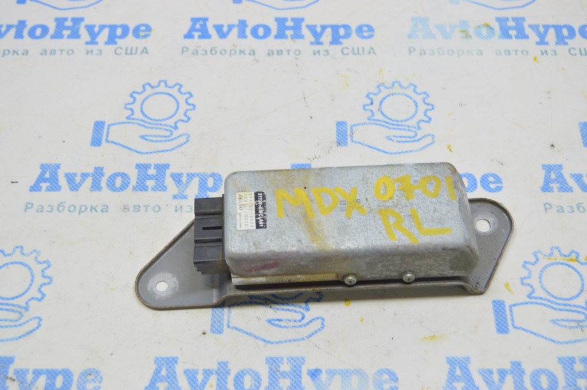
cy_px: 195
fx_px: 831
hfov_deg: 38.9
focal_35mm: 51
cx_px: 294
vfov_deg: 26.4
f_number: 5.6
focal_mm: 34
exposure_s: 1/20
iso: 400
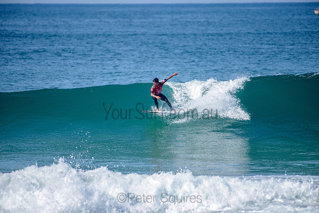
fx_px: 4431
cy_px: 106
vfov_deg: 2.8
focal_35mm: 500
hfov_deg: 4.1
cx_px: 160
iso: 160
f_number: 5.6
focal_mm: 500
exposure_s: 1/2000
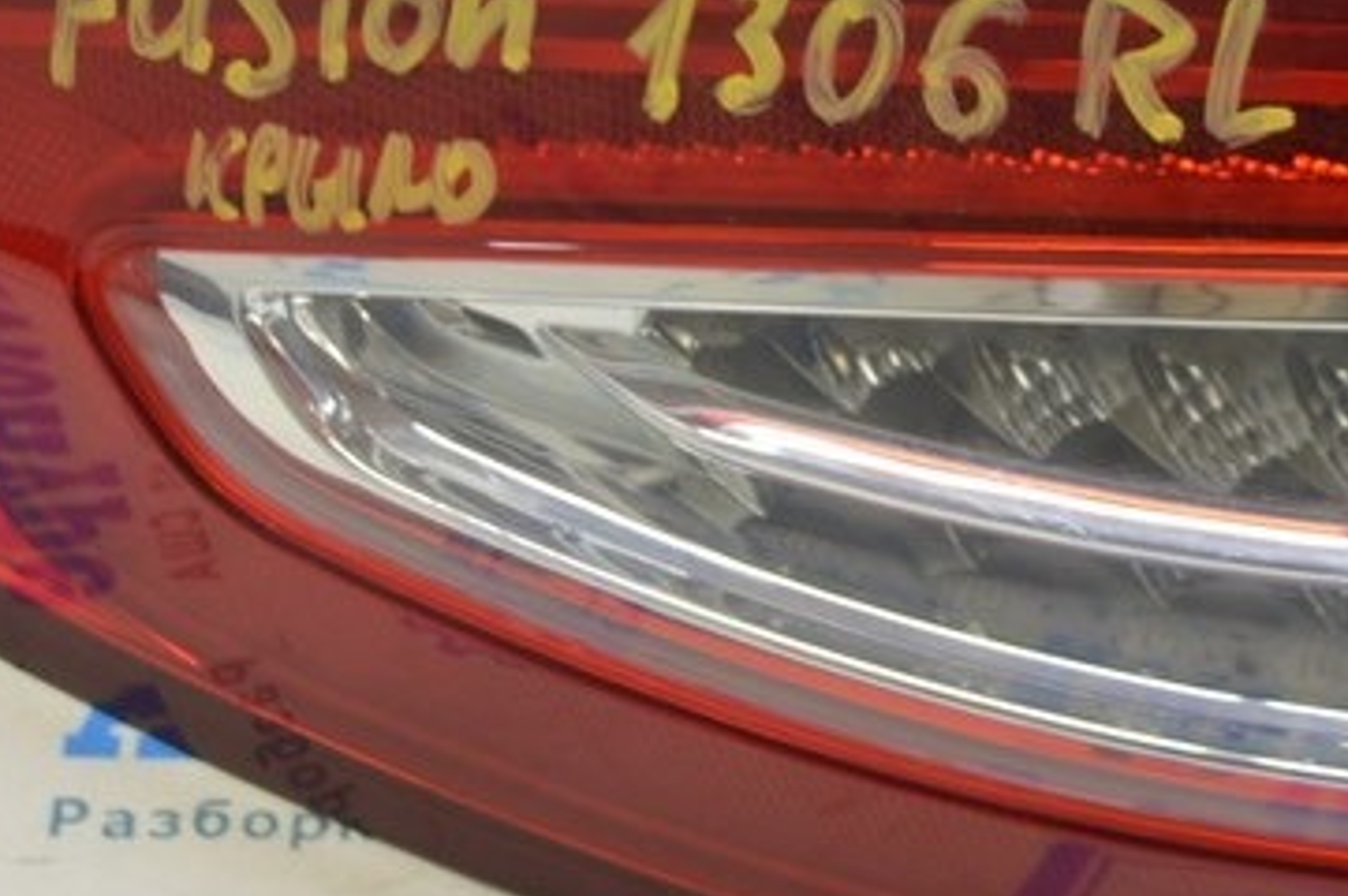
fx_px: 4617
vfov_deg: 11.1
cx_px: 907
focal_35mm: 123
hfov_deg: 16.6
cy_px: 442
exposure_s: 1/20
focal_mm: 29
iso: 400
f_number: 5.6
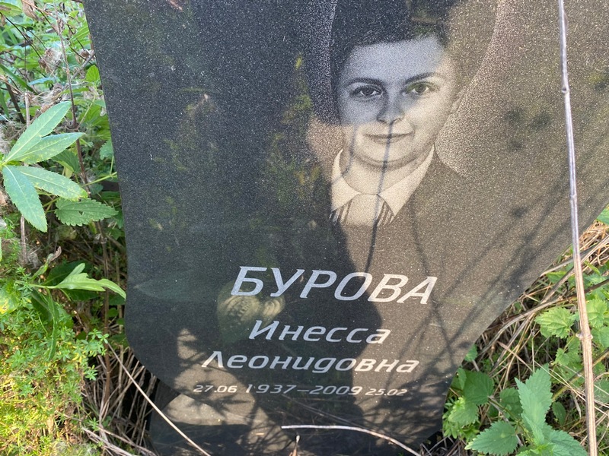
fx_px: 457
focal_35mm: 26
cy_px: 228
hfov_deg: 67.3
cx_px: 304
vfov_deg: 53.1
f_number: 1.8
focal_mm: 4.25
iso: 40
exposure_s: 1/121
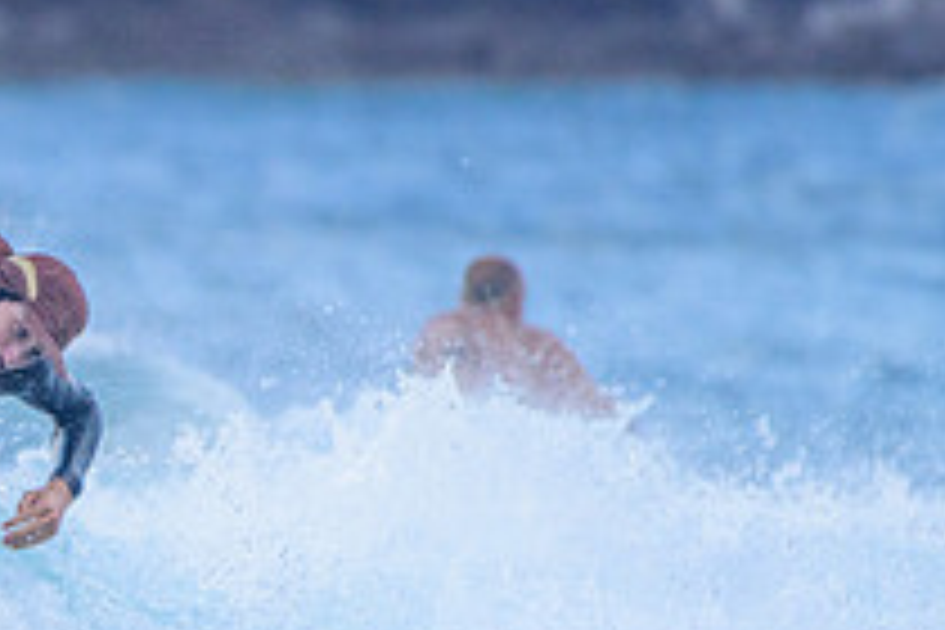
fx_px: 44517
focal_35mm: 1696
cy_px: 718
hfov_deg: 1.2
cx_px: -505
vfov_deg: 0.8
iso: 640
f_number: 5.6
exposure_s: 1/2000
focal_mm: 500
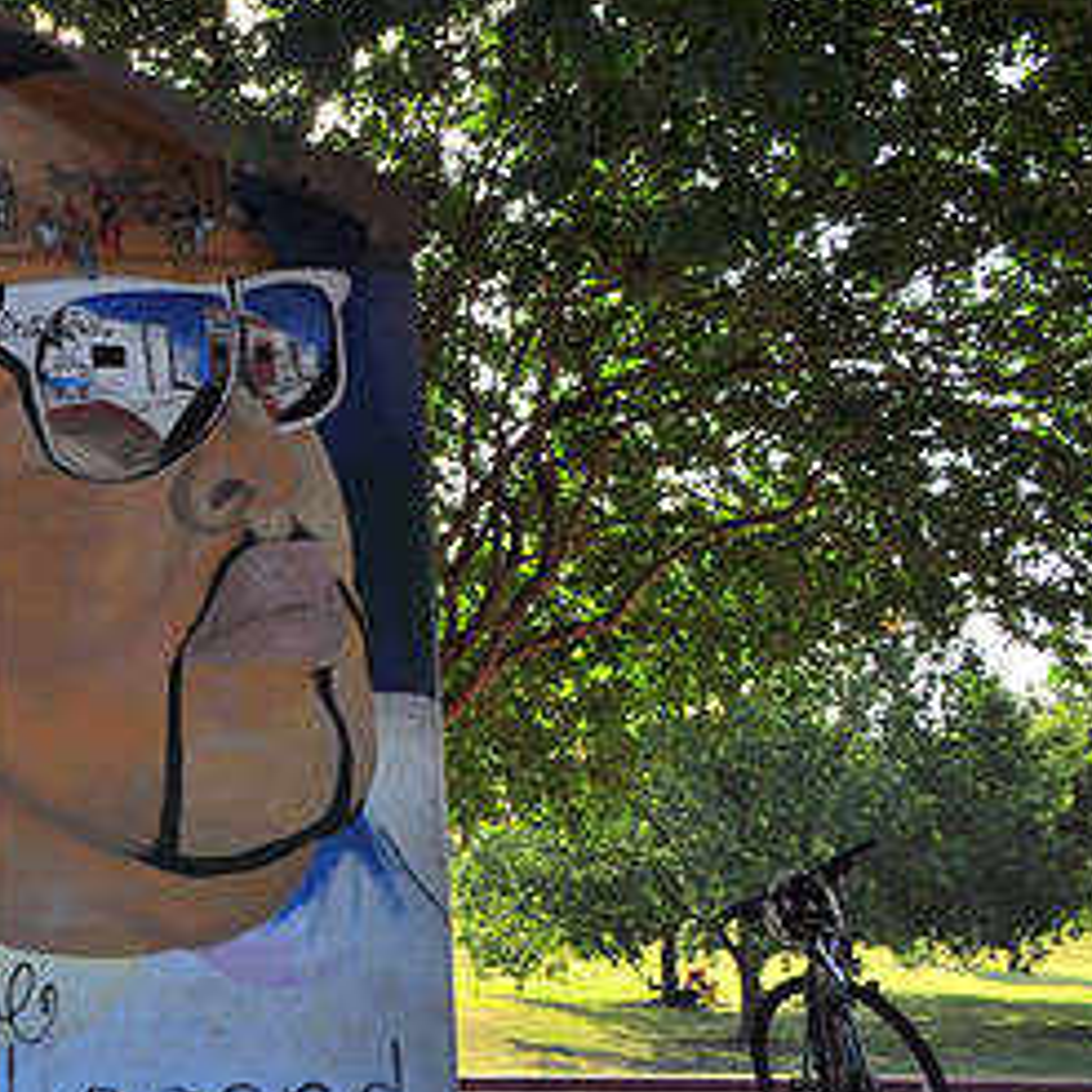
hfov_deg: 26.3
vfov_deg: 28.6
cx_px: -115
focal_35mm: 60
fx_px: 2141
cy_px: 588
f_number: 18
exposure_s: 1/50
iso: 200
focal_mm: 20
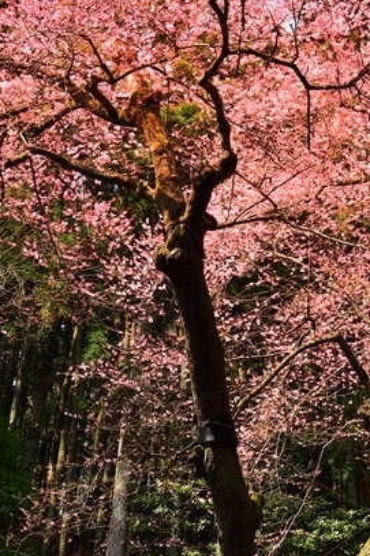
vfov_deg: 25.9
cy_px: 185
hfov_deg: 17.0
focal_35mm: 78
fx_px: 1203
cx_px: 388
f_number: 6.3
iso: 200
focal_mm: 31
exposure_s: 1/500
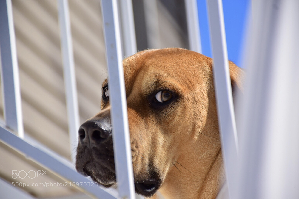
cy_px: 100
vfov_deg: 6.5
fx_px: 1744
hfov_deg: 9.8
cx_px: 150
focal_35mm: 210
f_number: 5.6
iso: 100
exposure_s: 1/500
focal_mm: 140
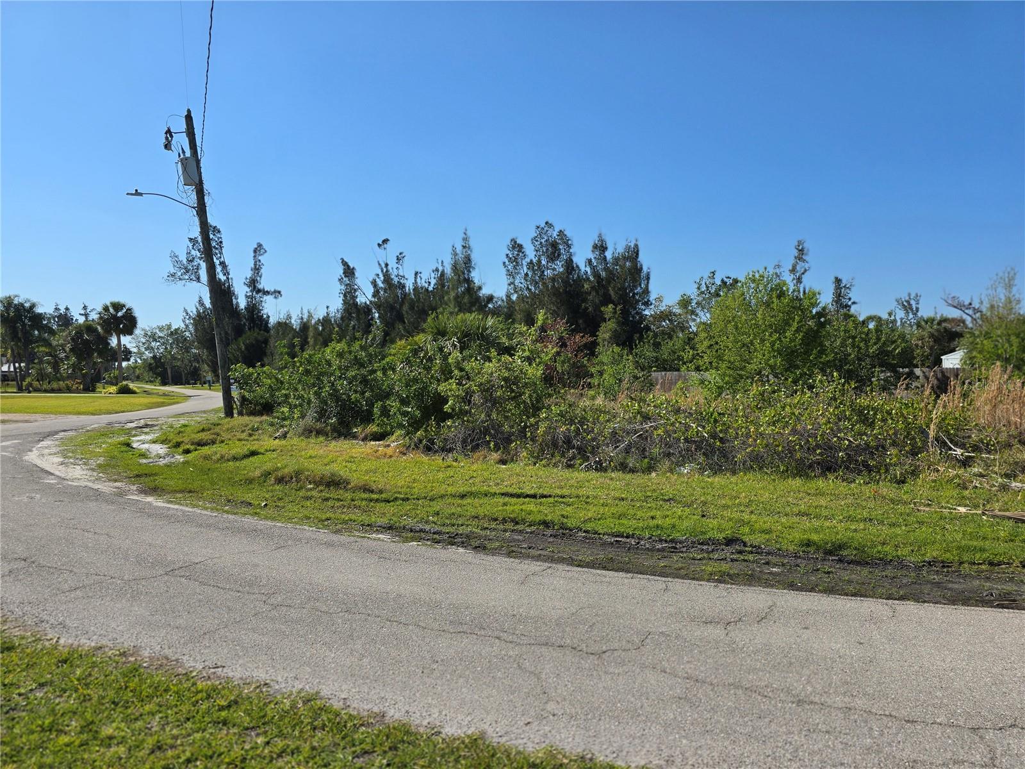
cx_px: 512
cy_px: 384
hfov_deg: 73.9
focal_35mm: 23
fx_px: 681
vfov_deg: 58.9
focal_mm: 6.3
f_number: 1.7
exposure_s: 1/1151
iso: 12
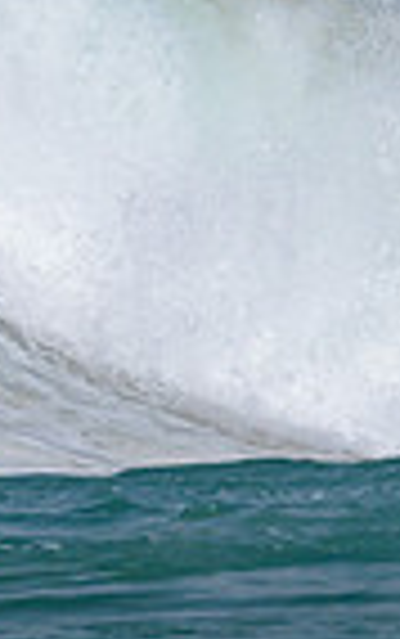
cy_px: 164
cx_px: -526
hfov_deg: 0.5
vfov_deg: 0.9
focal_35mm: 2397
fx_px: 41724
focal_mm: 560
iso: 320
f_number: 11
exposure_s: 1/2000
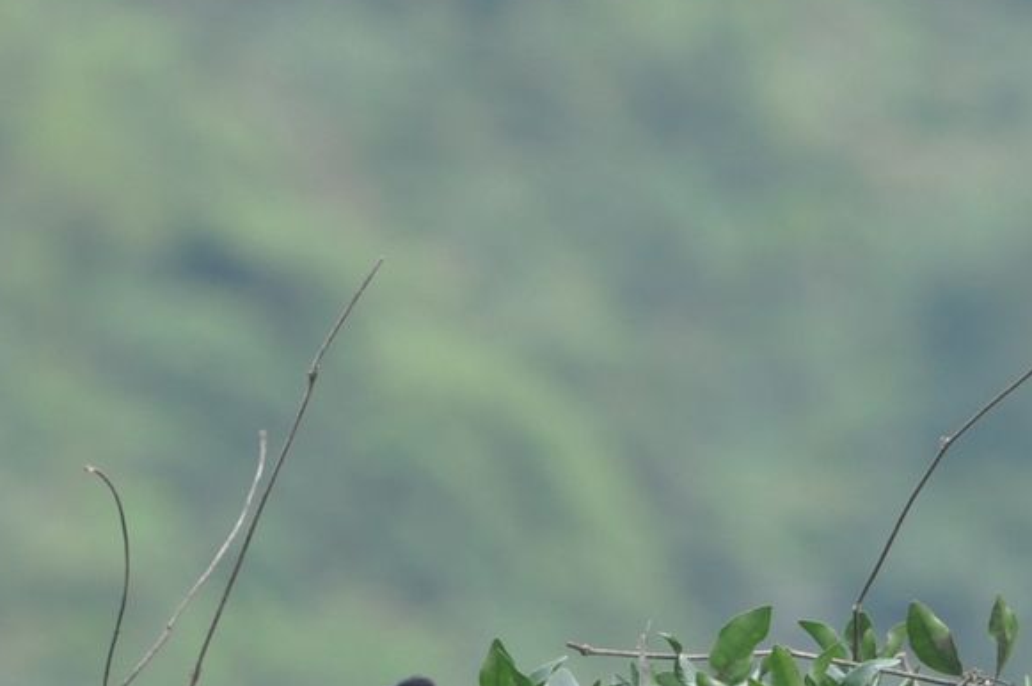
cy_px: 486
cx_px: 1080
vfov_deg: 1.0
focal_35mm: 1343
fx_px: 38456
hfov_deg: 1.5
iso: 1000
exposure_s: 1/320
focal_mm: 400
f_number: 9
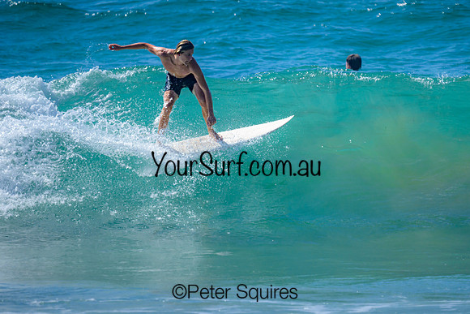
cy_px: 151
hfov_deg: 1.9
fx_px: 14375
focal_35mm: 1101
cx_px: 258
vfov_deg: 1.2
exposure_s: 1/3200
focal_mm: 800
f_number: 6.3
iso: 360
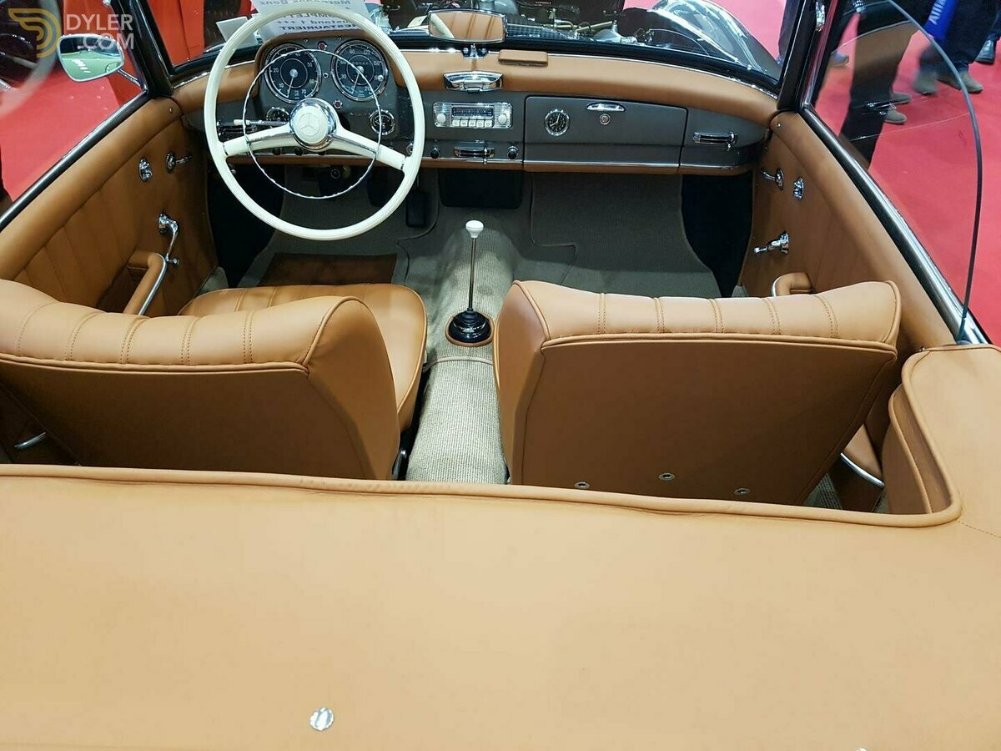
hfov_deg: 67.3
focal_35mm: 26
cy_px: 376
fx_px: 752
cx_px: 500
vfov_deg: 53.1
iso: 250
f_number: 1.7
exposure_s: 1/20
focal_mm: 4.2
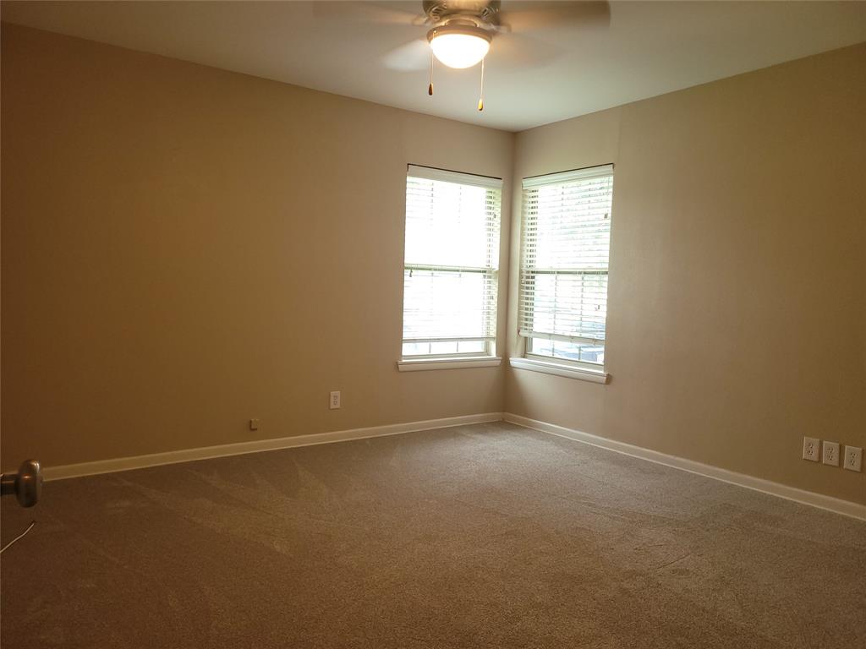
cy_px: 324
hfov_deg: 67.3
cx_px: 433
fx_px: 650
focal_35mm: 26
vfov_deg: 53.1
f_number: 1.8
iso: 125
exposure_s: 1/60
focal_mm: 5.4
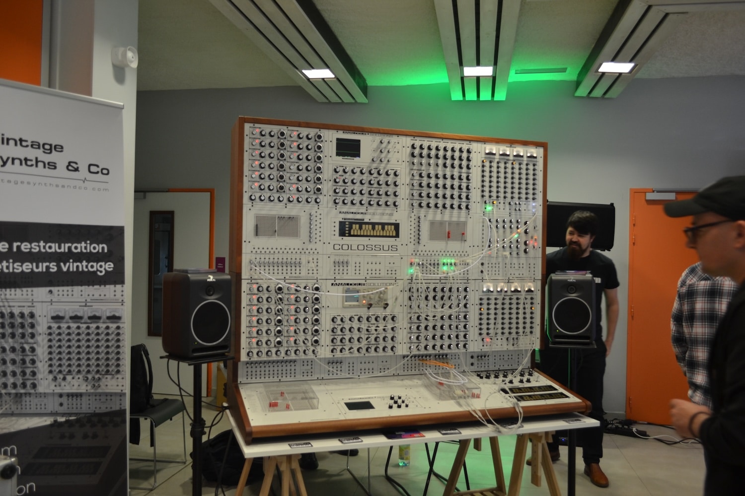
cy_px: 248
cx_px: 372
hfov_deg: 61.9
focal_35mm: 30
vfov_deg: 43.6
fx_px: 621
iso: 400
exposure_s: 1/50
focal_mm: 20
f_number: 3.8
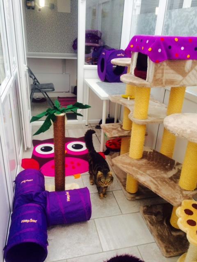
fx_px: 220
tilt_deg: -25.4
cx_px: 98
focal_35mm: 29
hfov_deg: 48.2
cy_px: 131
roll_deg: -2.5
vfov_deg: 61.7
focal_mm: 4.15
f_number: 2.2
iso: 50
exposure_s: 1/100
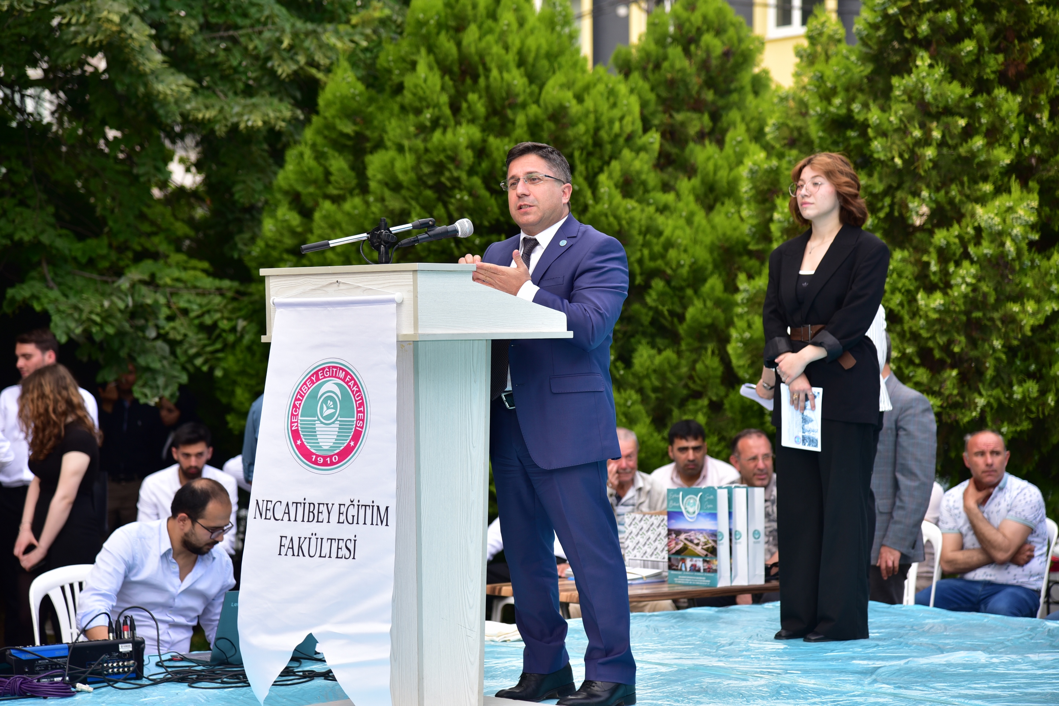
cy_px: 353
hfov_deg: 20.8
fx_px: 2882
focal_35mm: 98
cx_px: 530
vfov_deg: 14.0
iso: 320
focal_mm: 98
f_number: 4.5
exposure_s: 1/200
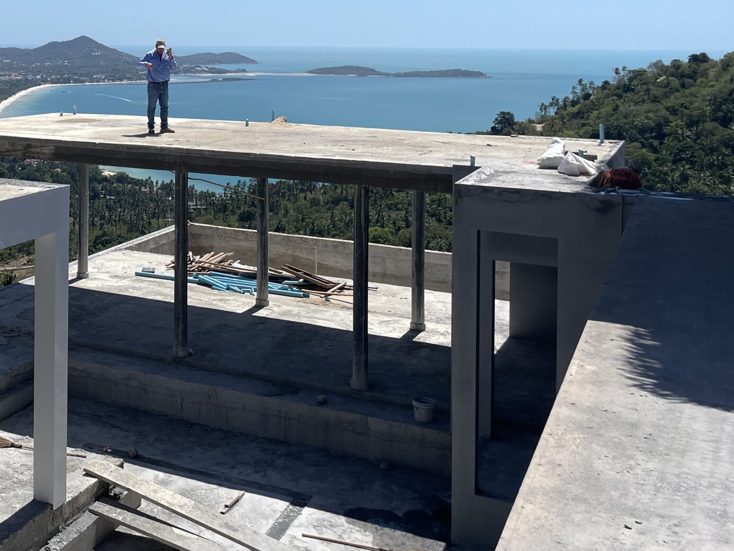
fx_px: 1018
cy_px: 80
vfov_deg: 29.3
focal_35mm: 48
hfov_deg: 37.2
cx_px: 81
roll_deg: +0.6
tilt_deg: -1.3
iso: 32
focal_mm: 4.2
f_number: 1.6
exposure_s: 1/5556
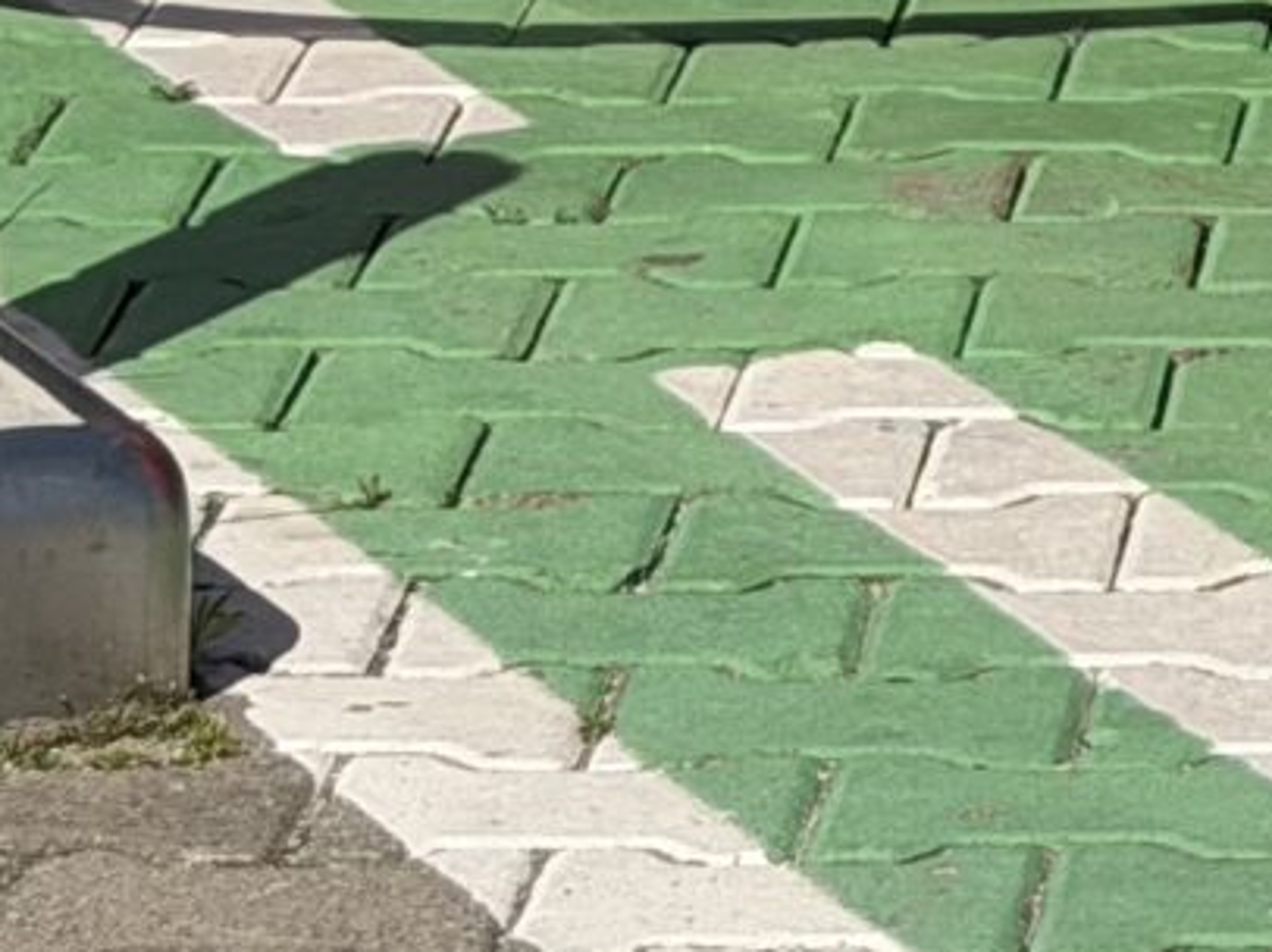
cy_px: -1105
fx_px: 11127
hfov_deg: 6.3
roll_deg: -1.6
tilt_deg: -6.9
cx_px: 2597
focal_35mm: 303
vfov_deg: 4.8
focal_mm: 6.76
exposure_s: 1/4878
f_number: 1.78
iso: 64
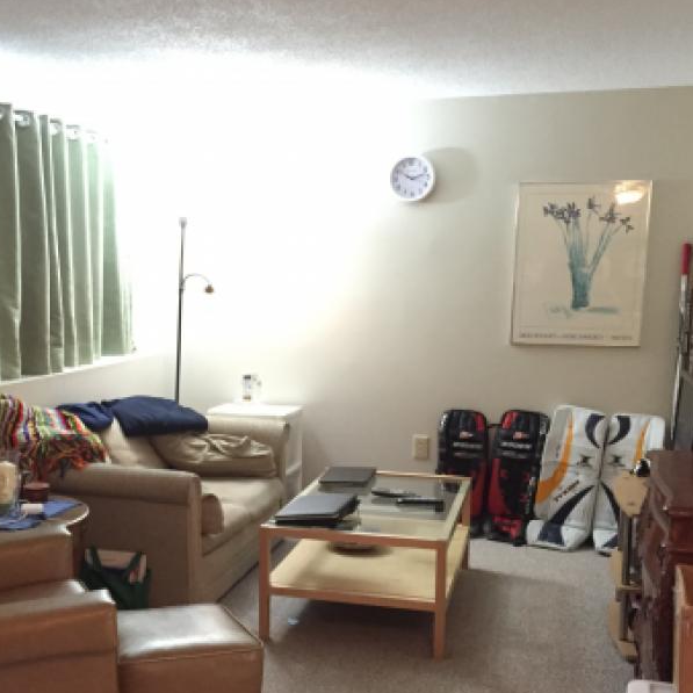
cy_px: 403
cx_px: 251
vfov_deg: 38.2
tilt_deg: -7.6
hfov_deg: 38.1
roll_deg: -1.4
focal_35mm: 44
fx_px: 997
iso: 320
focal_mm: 4.15
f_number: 2.2
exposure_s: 1/15
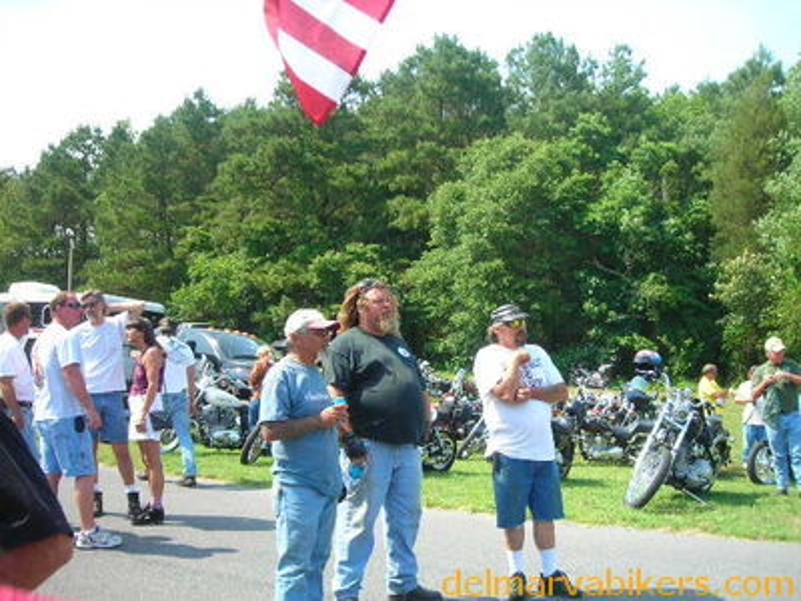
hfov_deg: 49.0
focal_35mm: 38
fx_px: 879
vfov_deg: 37.7
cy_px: 300
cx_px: 400
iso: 50
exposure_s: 1/207
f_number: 3.2
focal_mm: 6.3
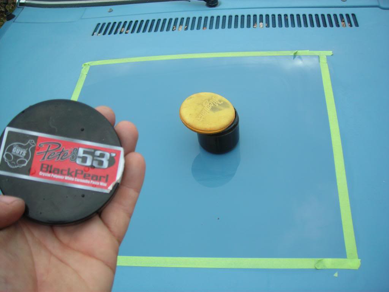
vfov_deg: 37.7
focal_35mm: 38
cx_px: 194
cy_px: 146
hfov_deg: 49.0
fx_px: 427
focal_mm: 6.3
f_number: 3.2
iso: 50
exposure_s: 1/220
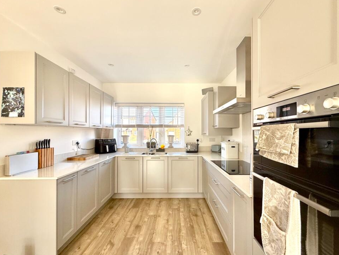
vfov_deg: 81.7
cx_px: 178
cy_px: 132
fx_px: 147
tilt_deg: +1.3
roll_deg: +0.0
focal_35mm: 15
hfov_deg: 98.1
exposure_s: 1/136
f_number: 2.2
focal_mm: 2.22
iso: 64
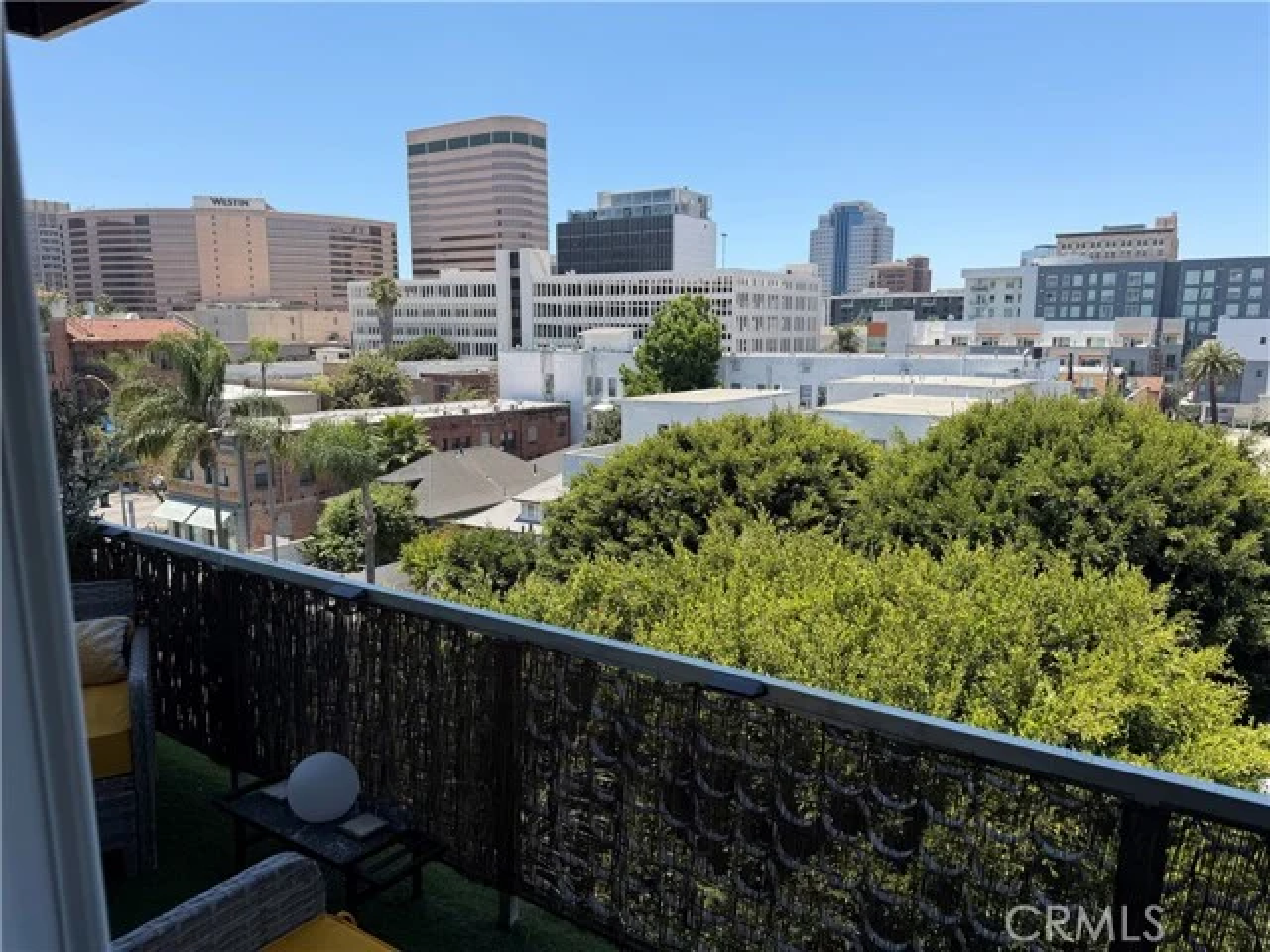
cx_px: 635
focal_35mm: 24
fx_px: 881
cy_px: 476
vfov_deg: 56.8
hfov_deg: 71.6
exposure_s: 1/3021
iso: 80
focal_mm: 6.76
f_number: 1.78
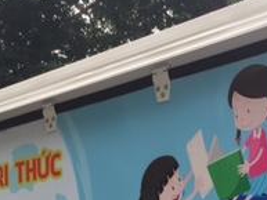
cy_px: 248
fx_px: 741
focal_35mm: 96
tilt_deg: +1.1
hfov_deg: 20.3
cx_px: 195
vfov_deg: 14.8
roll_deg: +0.4
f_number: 2.2
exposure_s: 1/128
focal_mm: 4.15
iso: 32
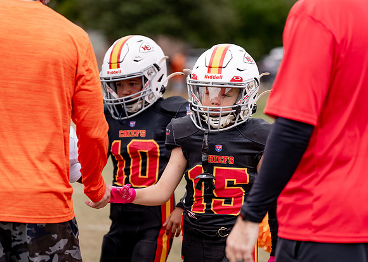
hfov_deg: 15.3
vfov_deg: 10.9
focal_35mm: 131
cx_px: 184
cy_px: 131
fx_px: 1373
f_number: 2.8
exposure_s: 1/2000
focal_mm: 123
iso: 160
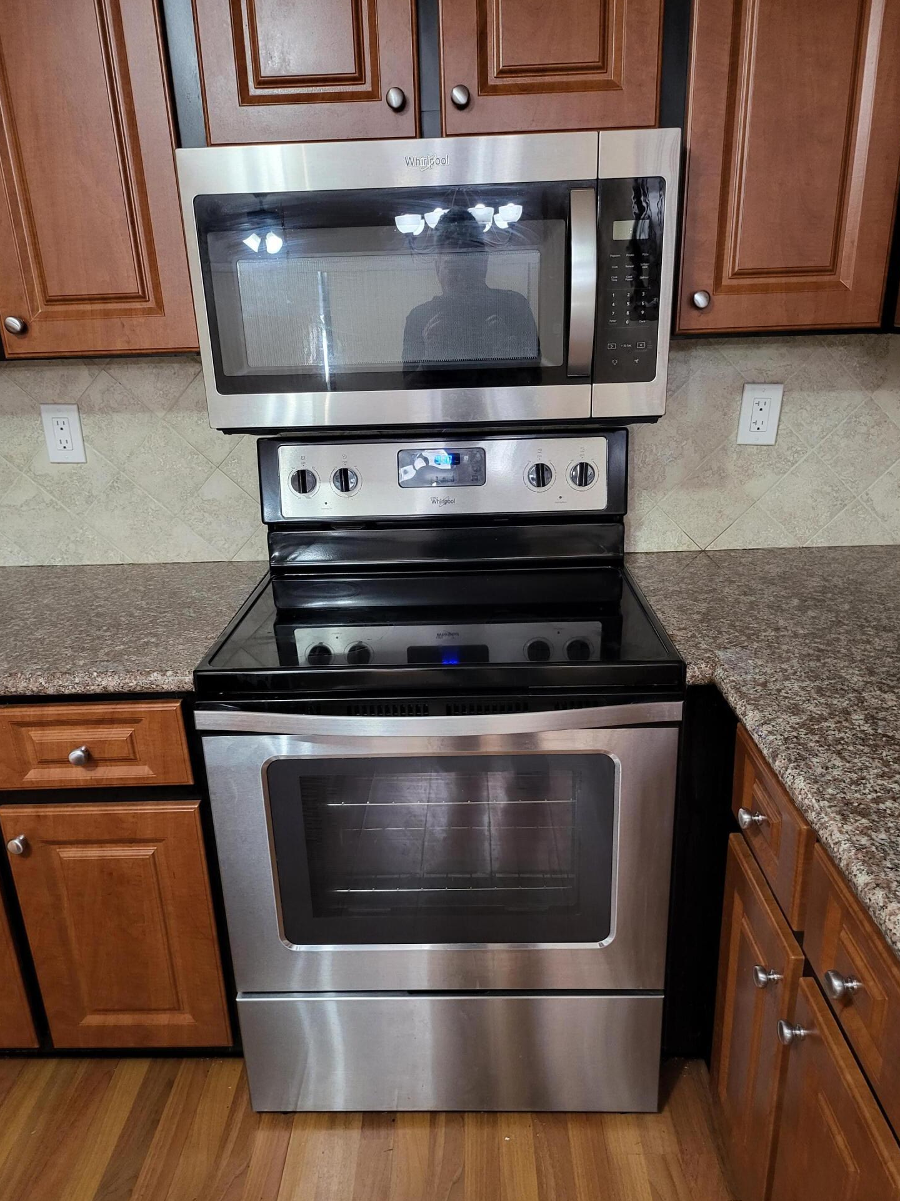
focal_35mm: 25
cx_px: 456
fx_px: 867
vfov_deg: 69.4
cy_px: 621
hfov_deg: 54.9
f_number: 1.8
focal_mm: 5
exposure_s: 1/40
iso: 400
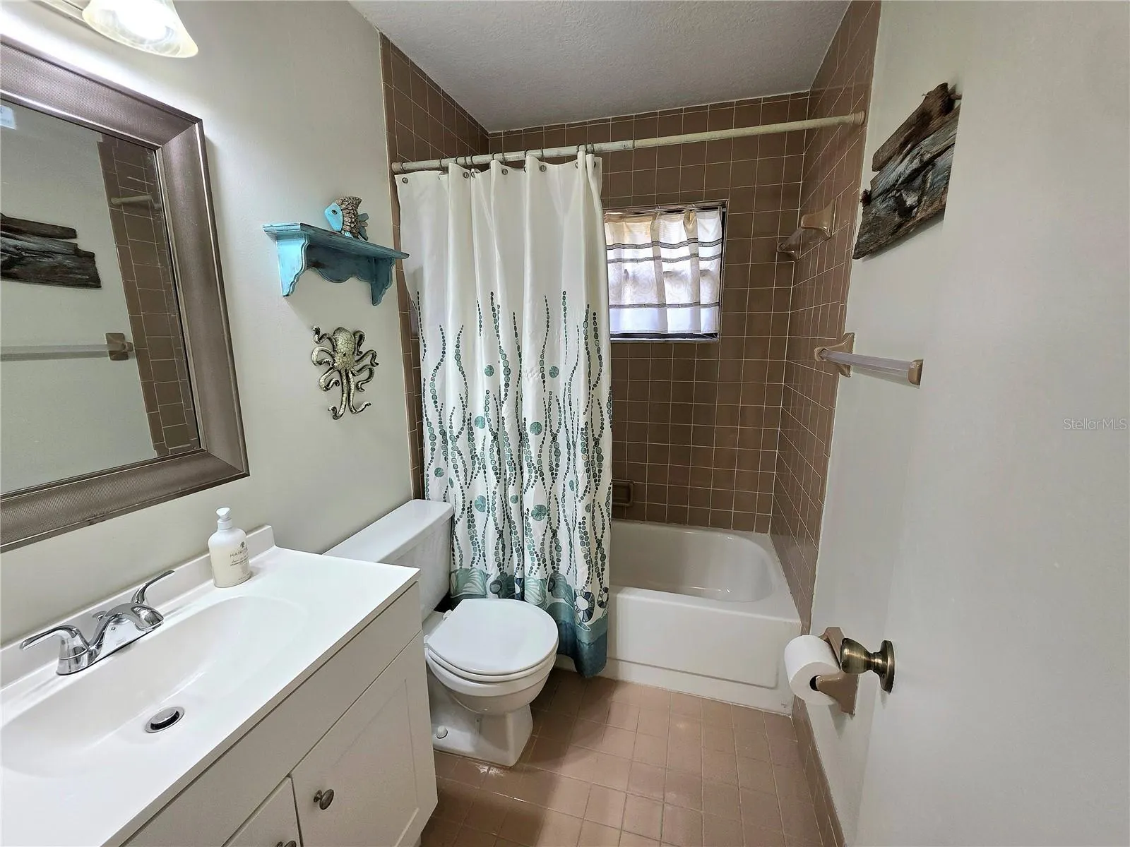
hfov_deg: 106.2
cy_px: 424
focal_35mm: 13
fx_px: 424
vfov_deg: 89.9
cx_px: 565
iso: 64
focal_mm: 2.2
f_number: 1.9
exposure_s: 1/120
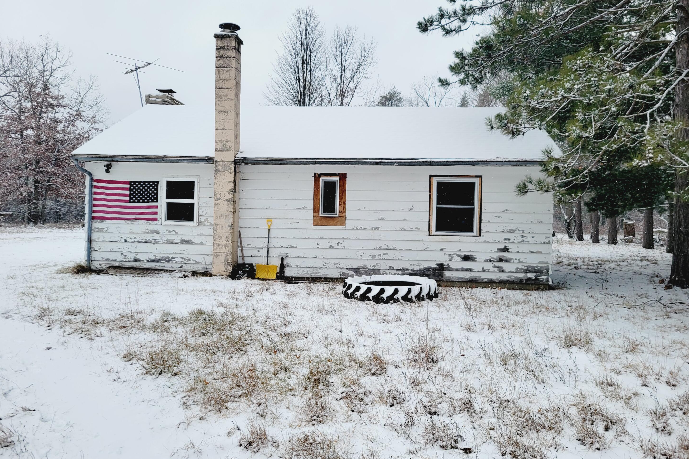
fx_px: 536
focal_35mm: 28
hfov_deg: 65.5
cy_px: 220
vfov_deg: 46.4
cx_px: 351
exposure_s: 1/1005
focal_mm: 5.4
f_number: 1.8
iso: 40
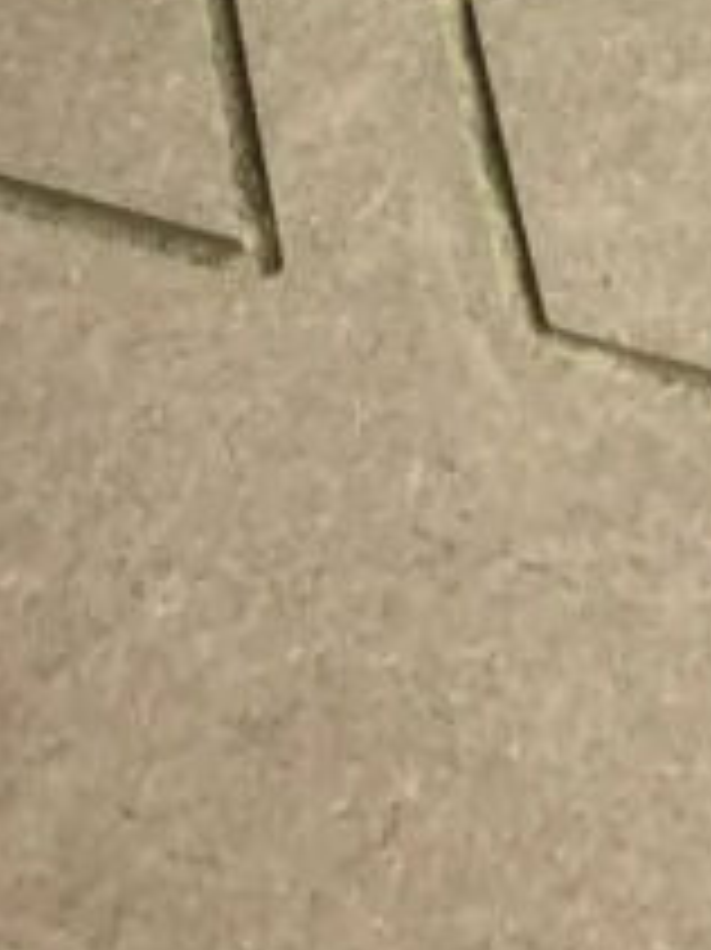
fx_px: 3728
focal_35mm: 136
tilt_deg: -41.5
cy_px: -1256
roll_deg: -1.6
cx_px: 706
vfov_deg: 12.0
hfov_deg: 10.8
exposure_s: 1/17
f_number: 1.8
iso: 40
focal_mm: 4
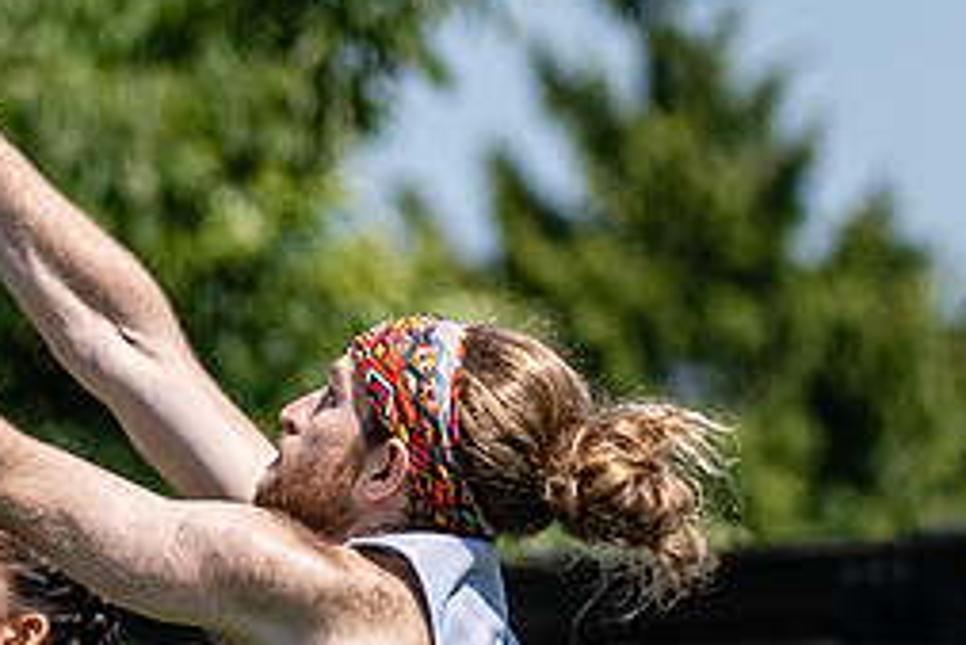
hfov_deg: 1.7
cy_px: 764
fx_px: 32969
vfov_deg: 1.1
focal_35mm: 1228
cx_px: 6
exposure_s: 1/2500
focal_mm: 200
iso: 200
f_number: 4
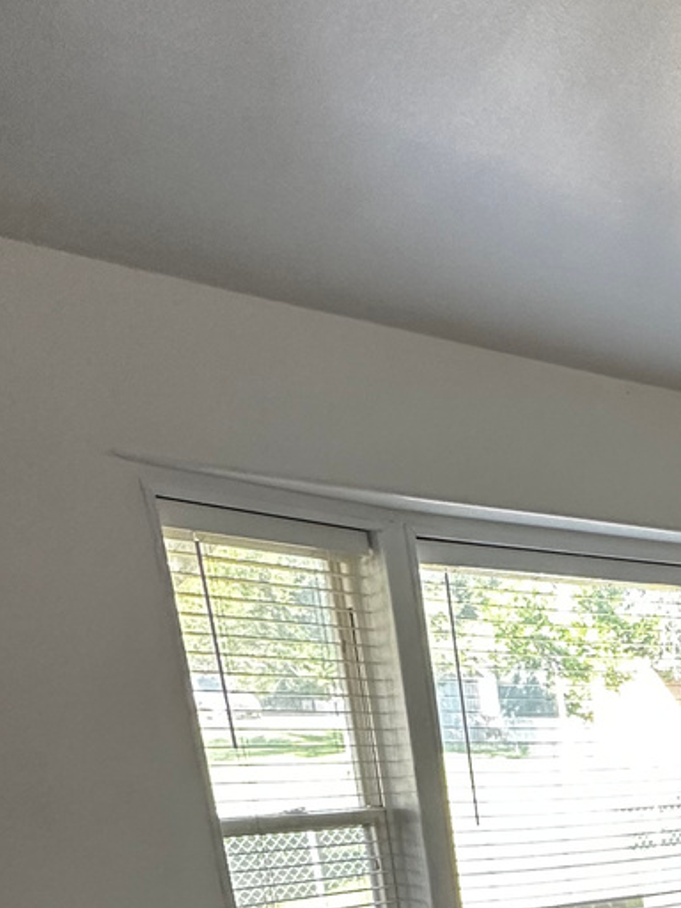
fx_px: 1102
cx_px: 945
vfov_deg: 35.9
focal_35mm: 42
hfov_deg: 27.1
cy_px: 1068
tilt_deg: -17.2
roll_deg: -0.8
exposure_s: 1/99
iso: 160
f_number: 2.2
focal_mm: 2.22
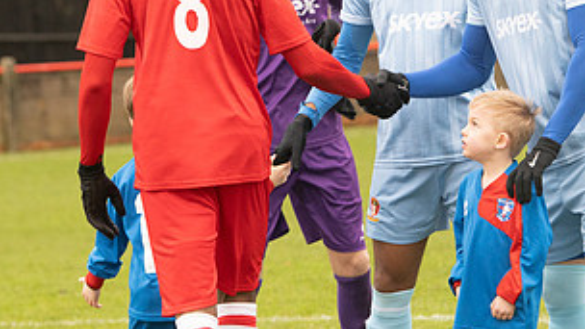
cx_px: 451
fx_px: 5429
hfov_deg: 6.2
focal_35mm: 350
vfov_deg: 3.5
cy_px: 208
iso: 2000
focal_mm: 145
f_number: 5
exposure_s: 1/250
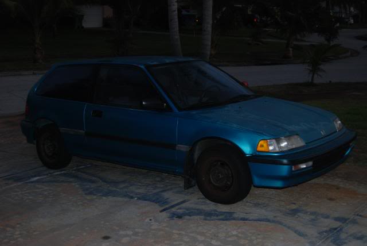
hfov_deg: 41.1
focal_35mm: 48
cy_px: 123
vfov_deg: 28.1
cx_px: 184
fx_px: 490
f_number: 4.5
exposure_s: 1/60
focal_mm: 32
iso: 200
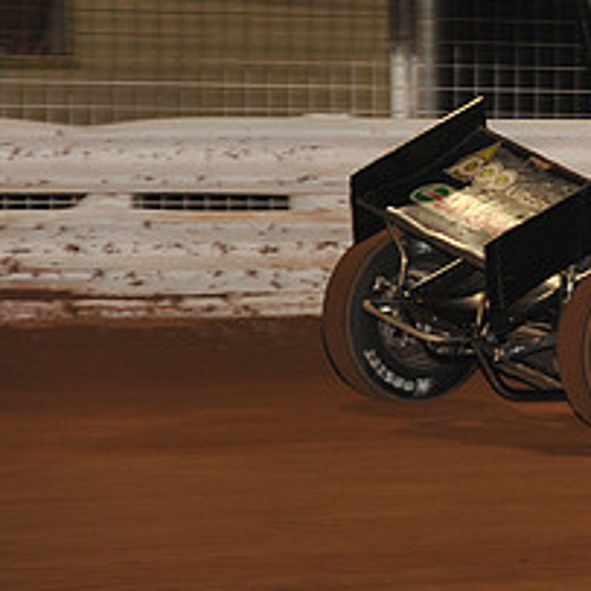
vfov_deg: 5.4
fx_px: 6316
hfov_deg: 5.3
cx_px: 815
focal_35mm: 327
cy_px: 73
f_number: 6.3
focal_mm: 135
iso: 1250
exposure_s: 1/320
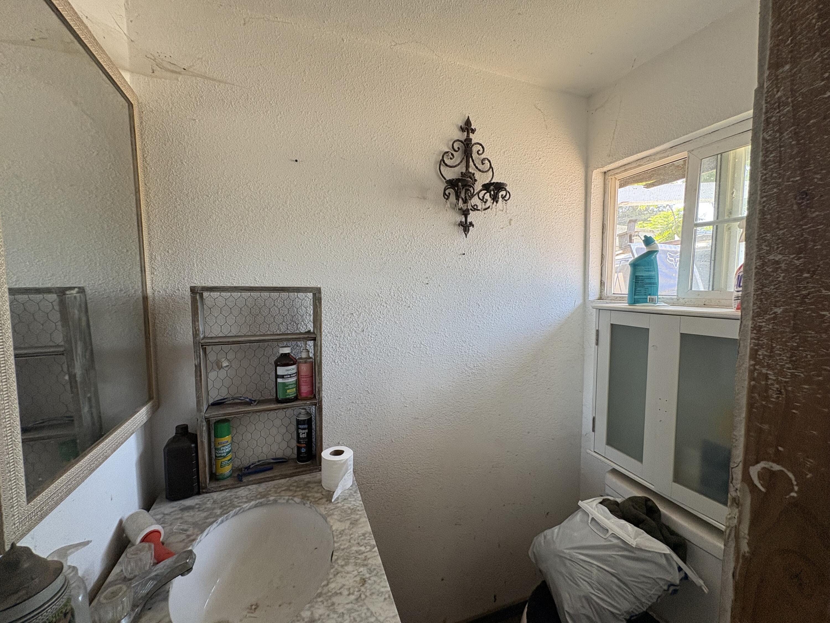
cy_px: 312
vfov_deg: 85.7
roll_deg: -0.6
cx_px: 415
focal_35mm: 14
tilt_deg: -4.2
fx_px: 336
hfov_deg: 102.1
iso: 160
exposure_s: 1/99
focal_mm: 2.22
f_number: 2.2
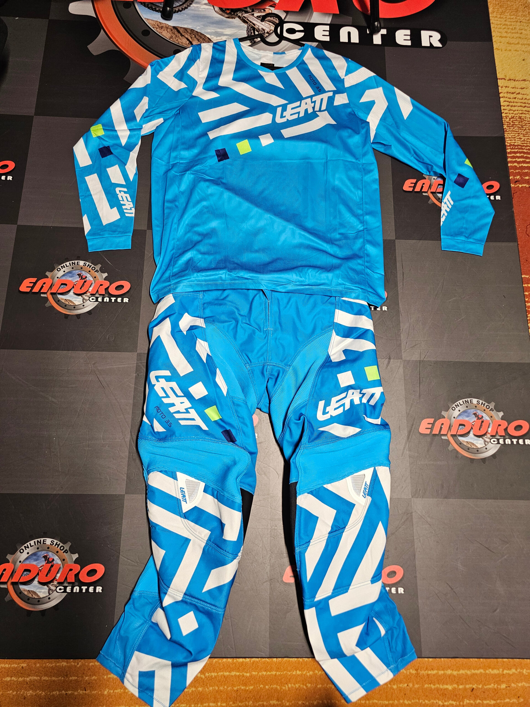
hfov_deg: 58.9
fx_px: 470
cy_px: 354
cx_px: 265
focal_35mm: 23
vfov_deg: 73.9
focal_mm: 6.3
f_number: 1.7
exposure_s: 1/100
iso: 400
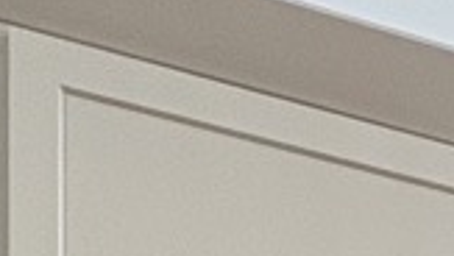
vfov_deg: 7.0
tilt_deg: -1.4
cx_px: 905
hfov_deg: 14.7
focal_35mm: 120
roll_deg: -1.1
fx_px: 1446
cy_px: 1099
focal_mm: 2.22
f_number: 2.2
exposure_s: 1/60
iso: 160
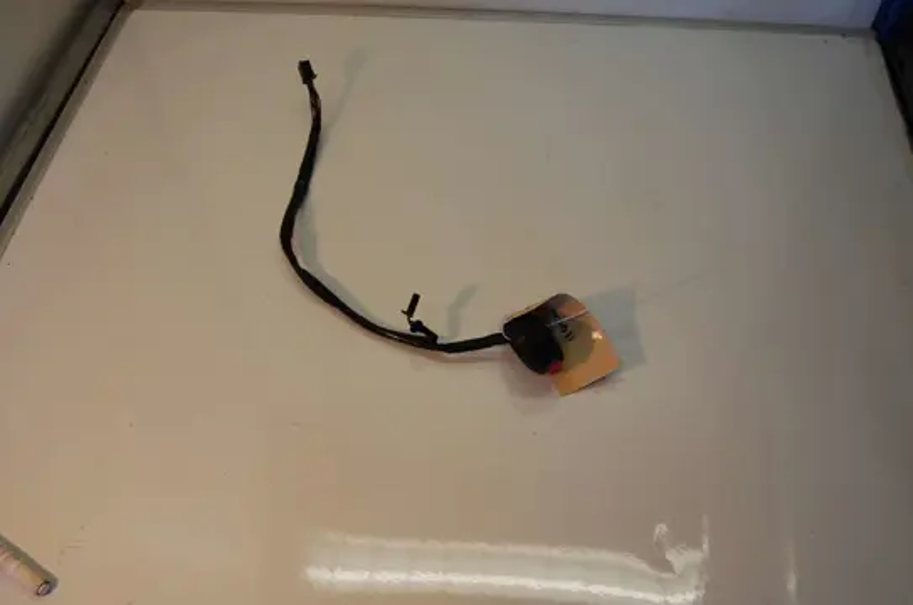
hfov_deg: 57.3
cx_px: 456
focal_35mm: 33
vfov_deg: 39.8
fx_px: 835
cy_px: 302
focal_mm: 22
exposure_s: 1/125
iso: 320
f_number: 5.6
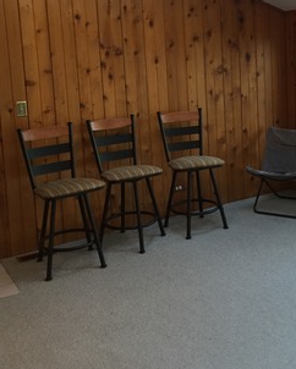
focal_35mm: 45
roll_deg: +2.2
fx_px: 492
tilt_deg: -6.1
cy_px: 112
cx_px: 208
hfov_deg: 33.0
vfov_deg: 40.4
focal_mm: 4.15
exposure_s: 1/30
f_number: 2.2
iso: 125
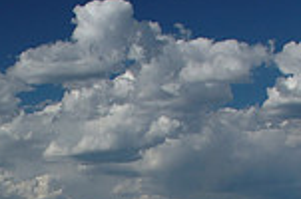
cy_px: 356
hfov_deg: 18.5
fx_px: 868
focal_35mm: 104
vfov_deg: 12.1
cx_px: -78
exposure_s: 1/250
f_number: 8
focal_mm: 18
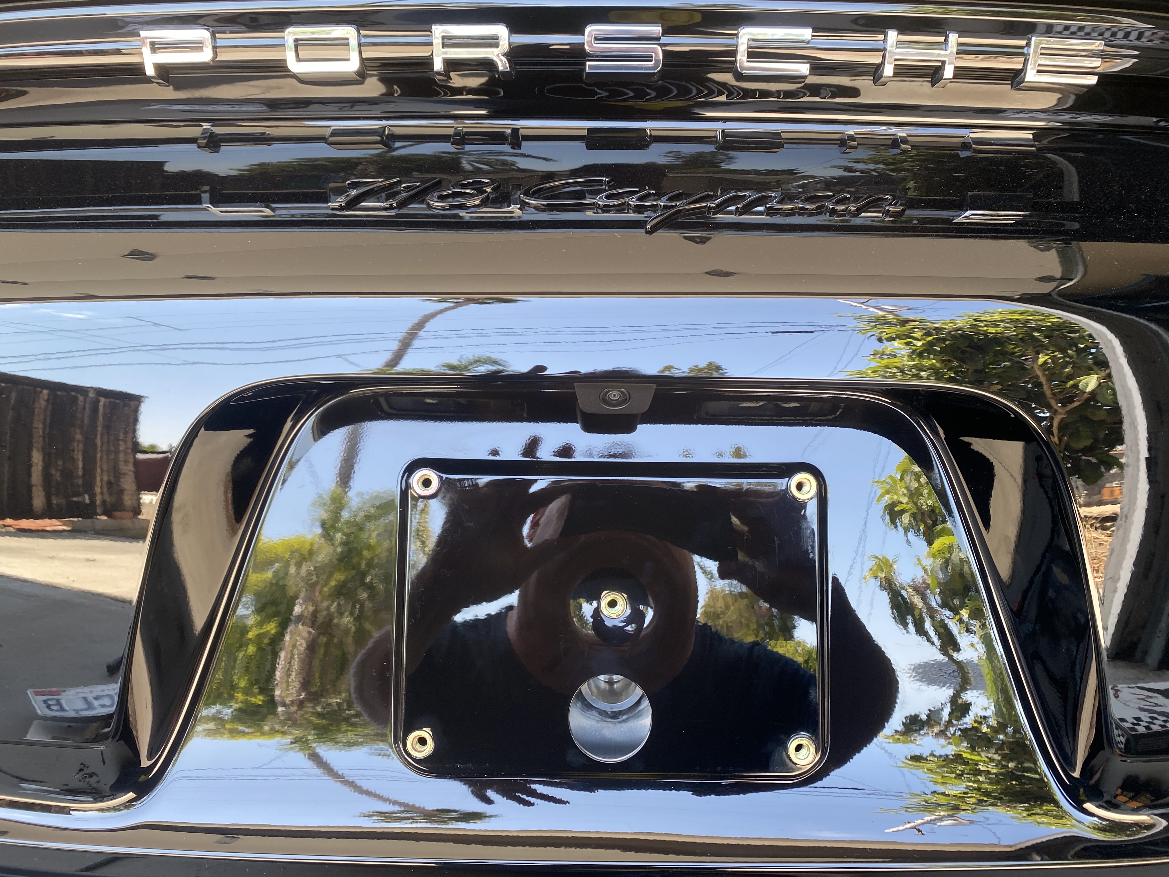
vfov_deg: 53.1
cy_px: 438
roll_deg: -1.6
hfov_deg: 67.3
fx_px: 878
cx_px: 584
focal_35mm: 26
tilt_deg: -10.0
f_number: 1.8
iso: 80
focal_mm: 4.25
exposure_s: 1/120
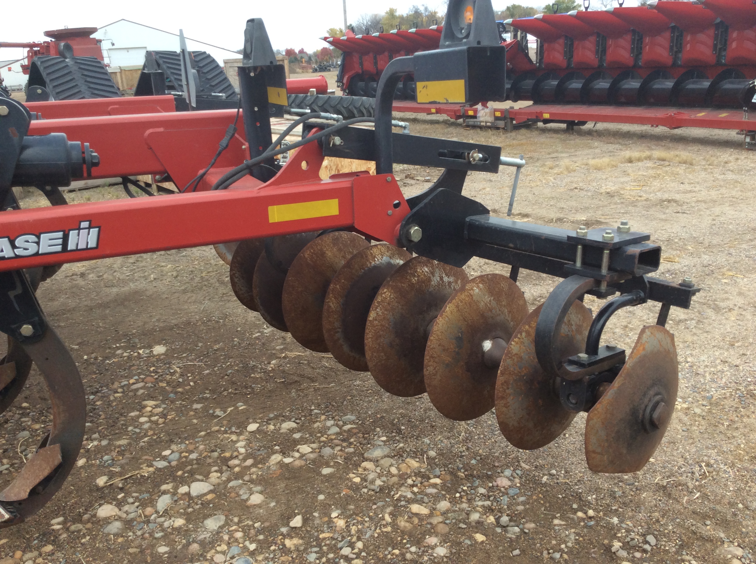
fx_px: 698
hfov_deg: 56.9
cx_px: 378
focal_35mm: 32
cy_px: 282
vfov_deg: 44.1
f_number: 2.4
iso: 32
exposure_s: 1/149
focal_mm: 3.3
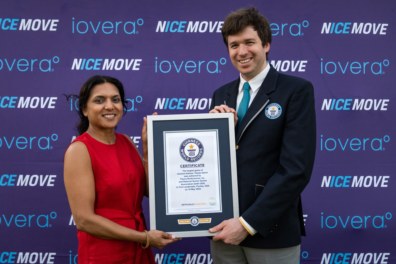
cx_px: 198
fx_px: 396
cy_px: 132
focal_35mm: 36
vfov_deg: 36.9
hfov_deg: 53.1
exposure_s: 1/500
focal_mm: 24
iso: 1250
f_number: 2.8
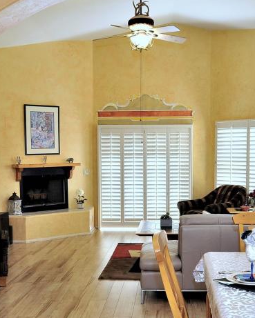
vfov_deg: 34.6
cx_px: 147
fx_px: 509
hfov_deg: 28.1
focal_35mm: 54
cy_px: 194
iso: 1000
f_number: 7.1
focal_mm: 23
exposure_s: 1/40
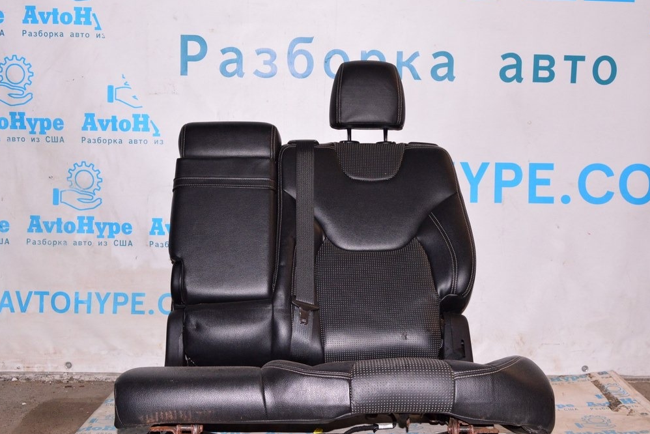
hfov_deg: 46.9
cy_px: 217
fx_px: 750
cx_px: 324
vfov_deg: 32.3
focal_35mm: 42
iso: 1600
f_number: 8
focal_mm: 27
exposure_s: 1/160
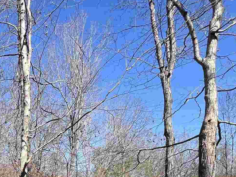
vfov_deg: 28.7
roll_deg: +1.8
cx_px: -34
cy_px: 230
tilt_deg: -3.8
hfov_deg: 37.1
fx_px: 280
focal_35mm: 41
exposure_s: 1/803
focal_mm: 1.57
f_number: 1.8
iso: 32
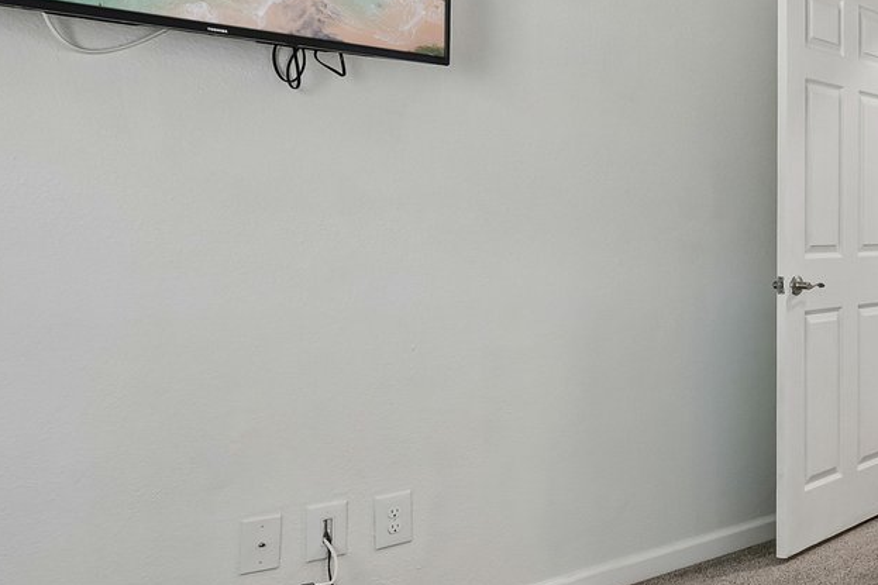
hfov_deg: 32.5
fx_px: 1122
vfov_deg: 29.2
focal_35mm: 46
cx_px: 1132
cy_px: 290
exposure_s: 1/15
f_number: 8
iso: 400
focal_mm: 14
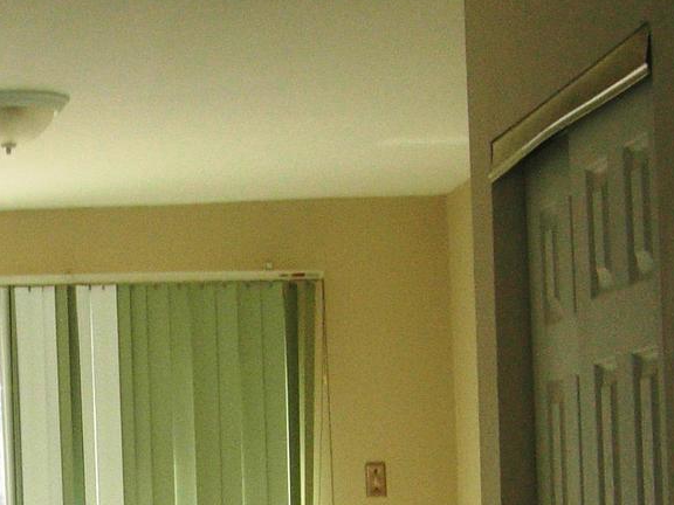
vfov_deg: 11.2
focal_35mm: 128
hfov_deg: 15.3
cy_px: 720
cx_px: 129
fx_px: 2492
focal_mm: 7.5
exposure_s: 1/93.1
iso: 50
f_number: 3.4
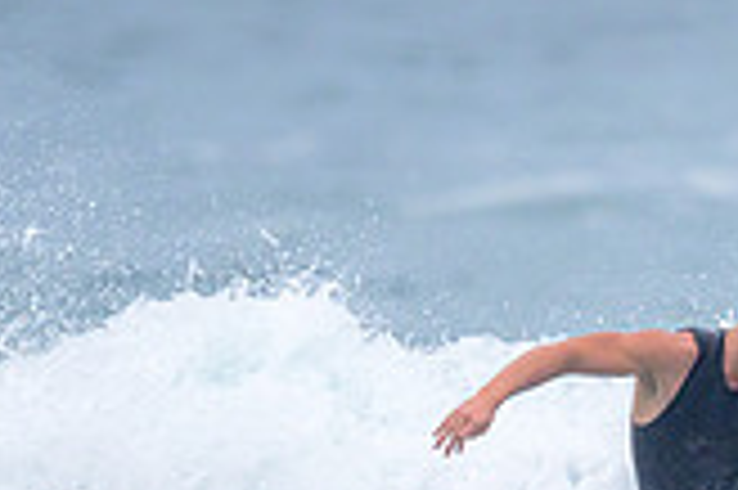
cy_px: 383
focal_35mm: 3899
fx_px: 79848
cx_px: 714
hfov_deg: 0.5
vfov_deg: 0.4
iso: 360
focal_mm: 800
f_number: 6.3
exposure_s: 1/2000
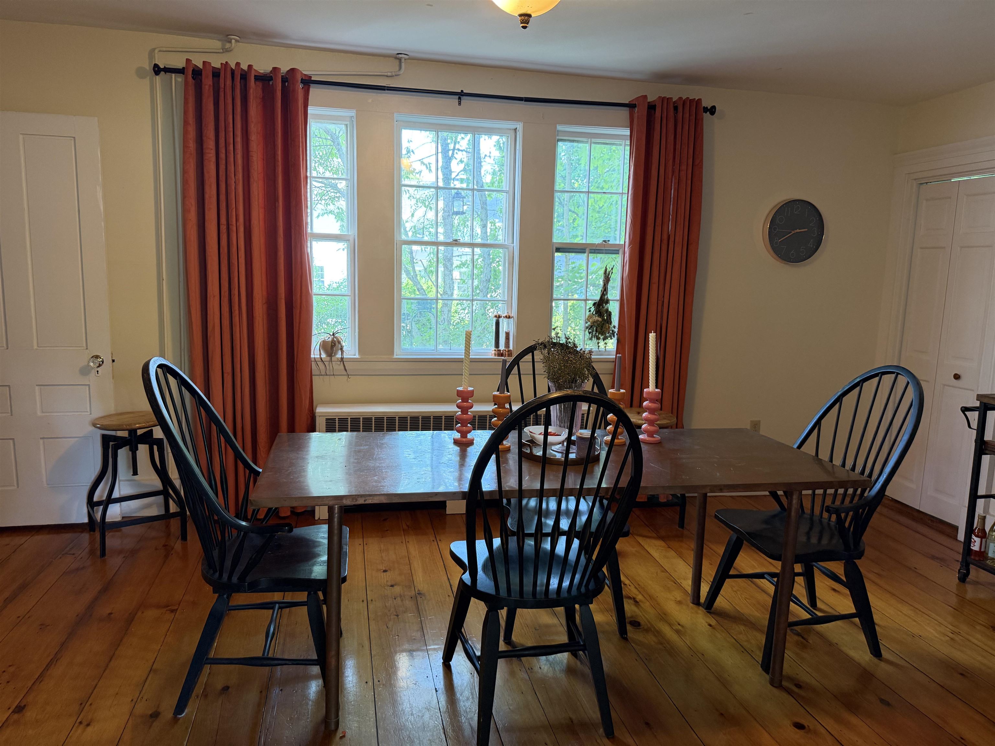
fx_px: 690
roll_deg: -1.1
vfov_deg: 56.8
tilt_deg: -8.7
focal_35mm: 24
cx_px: 498
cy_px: 373
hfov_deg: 71.6
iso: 320
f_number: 1.78
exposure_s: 1/60
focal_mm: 6.76
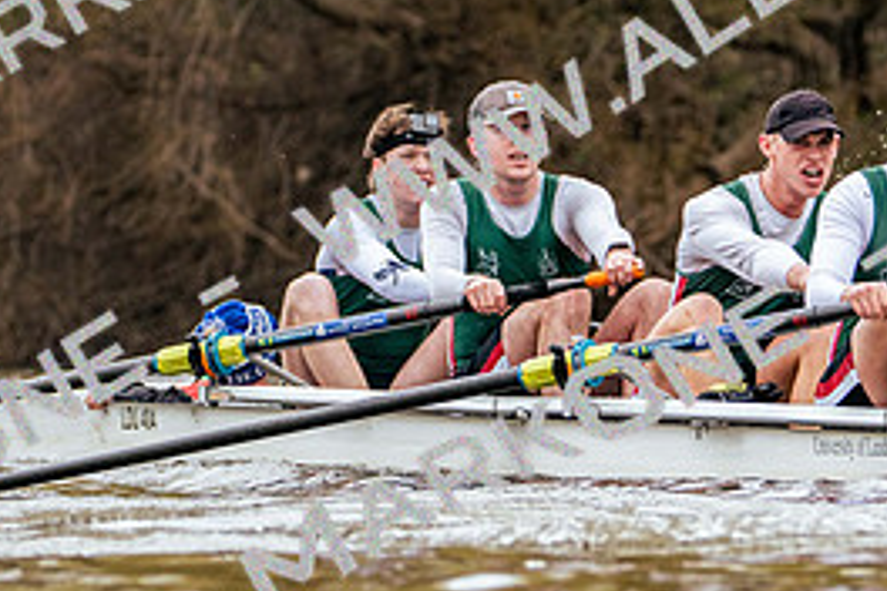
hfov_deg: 3.3
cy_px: 274
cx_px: 709
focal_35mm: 624
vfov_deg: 2.2
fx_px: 15373
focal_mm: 284
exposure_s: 1/2000
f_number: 6.3
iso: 2000
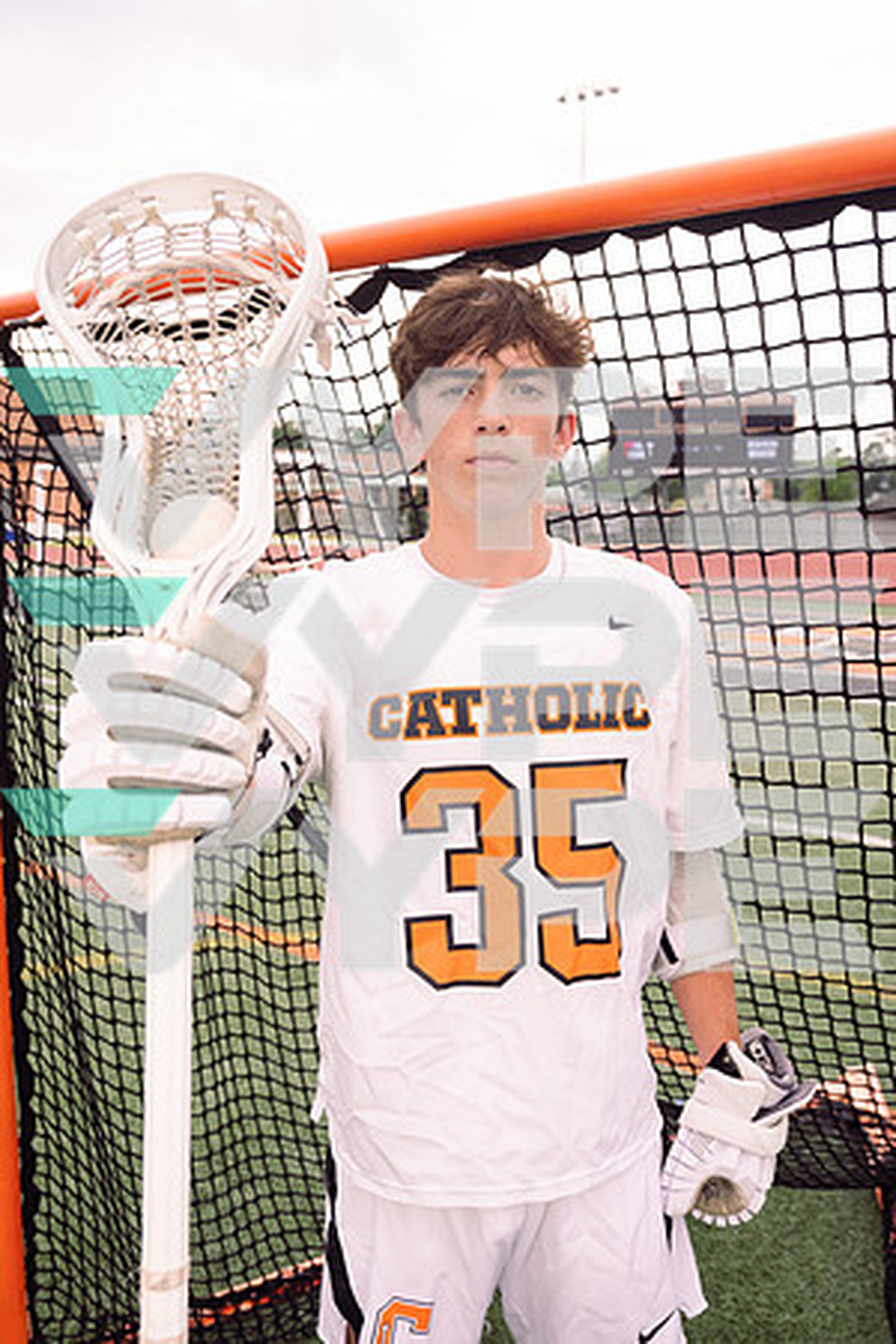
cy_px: 672
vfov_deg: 60.3
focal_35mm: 31
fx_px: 1157
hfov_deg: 42.3
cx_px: 448
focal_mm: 31
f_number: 5.6
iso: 200
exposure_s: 1/400
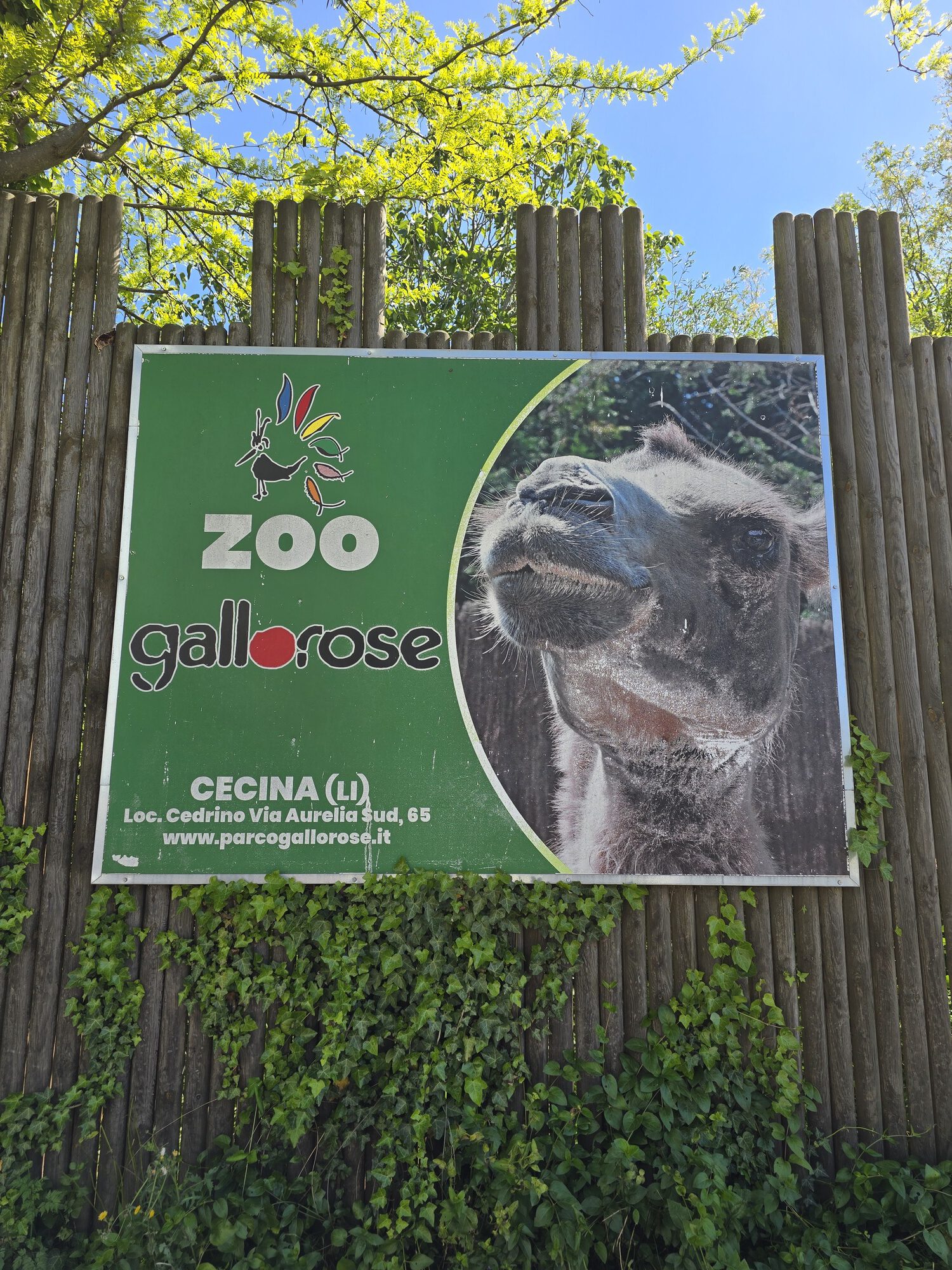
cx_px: 476
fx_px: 843
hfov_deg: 58.9
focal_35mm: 23
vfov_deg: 73.9
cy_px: 635
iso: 12
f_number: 1.7
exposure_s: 1/345
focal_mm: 6.3
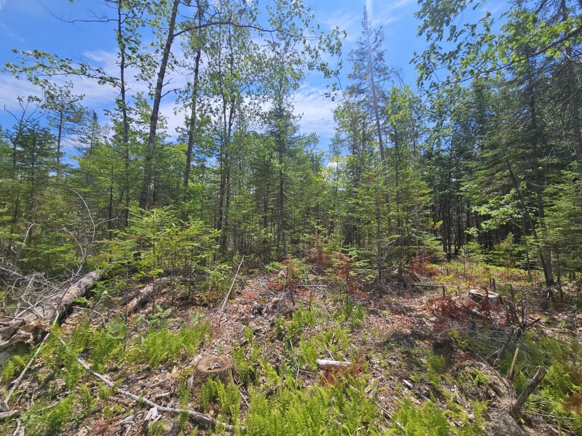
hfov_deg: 106.2
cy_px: 218
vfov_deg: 89.9
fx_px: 219
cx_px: 291
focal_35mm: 13
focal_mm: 2.2
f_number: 2.2
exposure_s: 1/2745
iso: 50
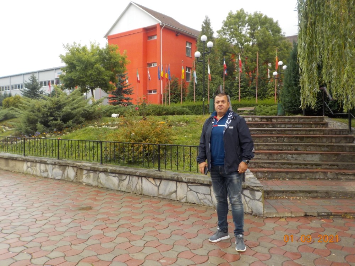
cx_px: 178
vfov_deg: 46.8
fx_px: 308
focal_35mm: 30
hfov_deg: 60.0
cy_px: 133
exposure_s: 1/320
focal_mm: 4.1
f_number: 3.3
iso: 125
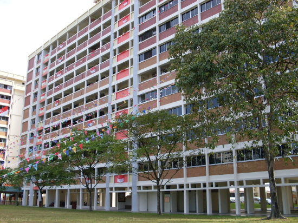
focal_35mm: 38
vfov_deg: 37.7
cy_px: 112
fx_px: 327
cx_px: 149
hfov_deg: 49.0
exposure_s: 1/350
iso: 80
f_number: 2.8
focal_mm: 6.3
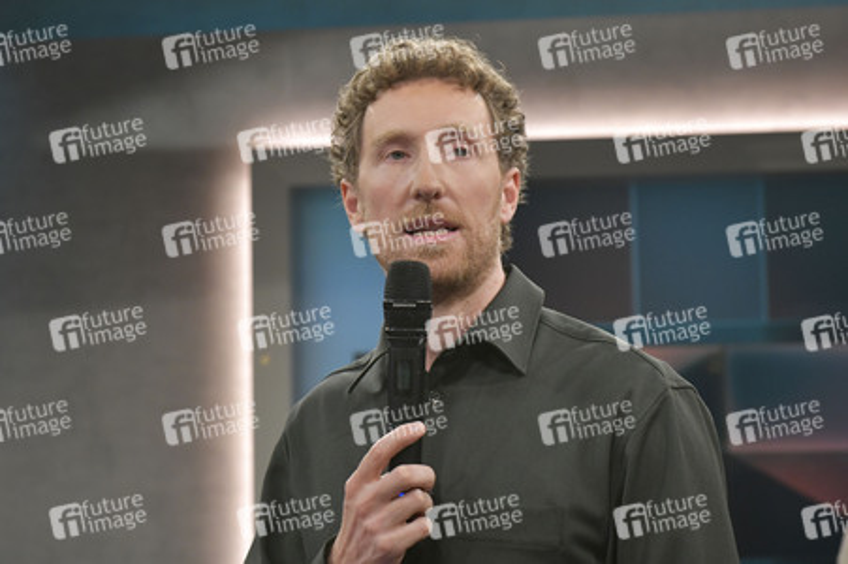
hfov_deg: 28.9
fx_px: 1648
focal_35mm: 70
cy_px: 282
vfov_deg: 19.4
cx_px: 424
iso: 2500
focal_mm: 70
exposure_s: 1/200
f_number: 5.6
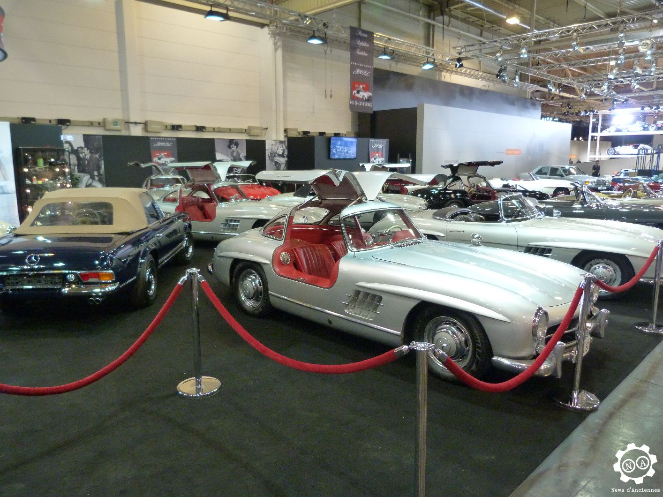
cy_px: 248
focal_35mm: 25
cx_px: 332
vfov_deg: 54.9
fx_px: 479
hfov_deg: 69.4
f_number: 2.8
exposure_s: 1/50
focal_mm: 4.5
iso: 400
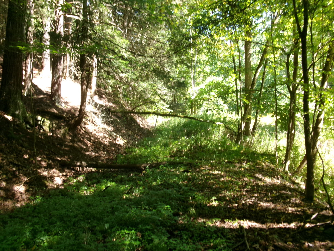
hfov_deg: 63.4
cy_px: 126
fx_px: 270
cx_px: 167
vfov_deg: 49.7
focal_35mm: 28
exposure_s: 1/34
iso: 111
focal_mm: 5.1
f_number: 3.9
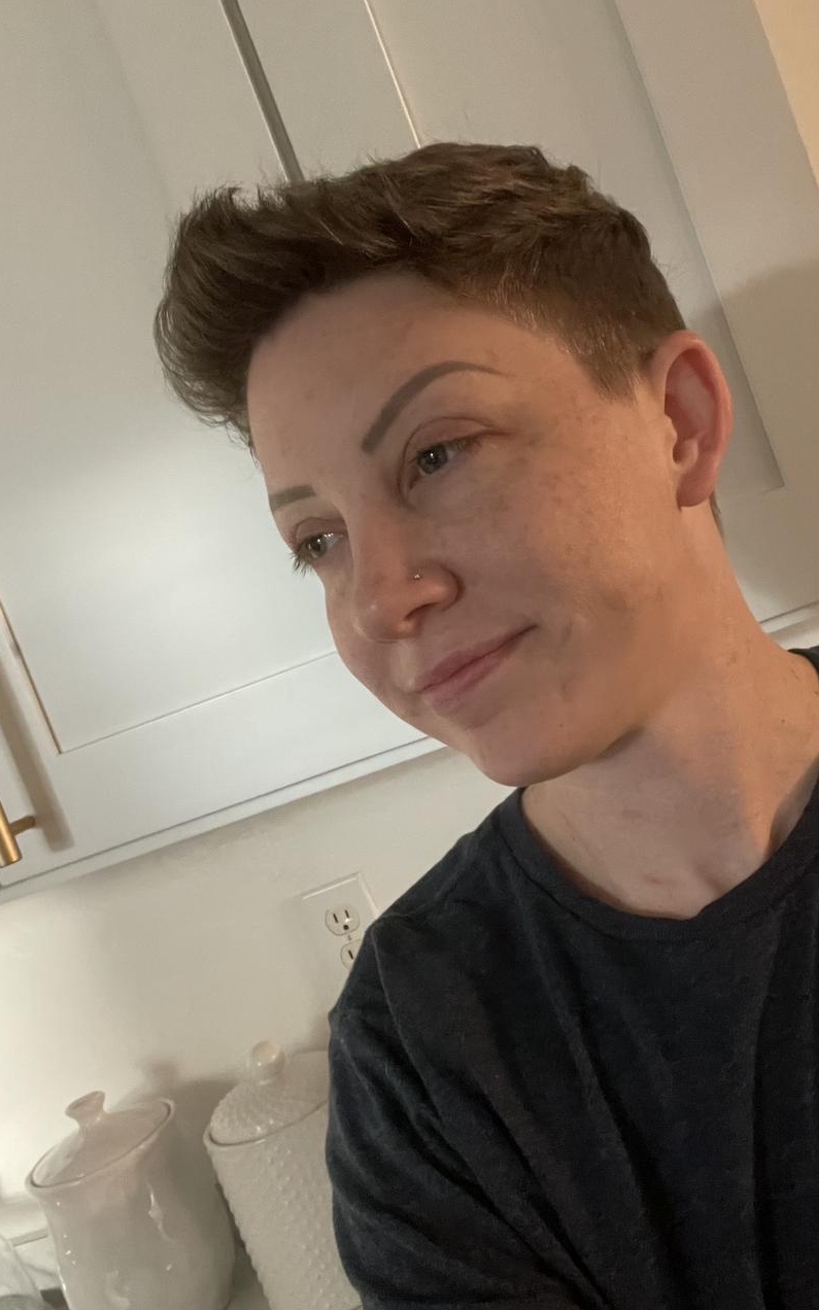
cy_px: 658
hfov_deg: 39.3
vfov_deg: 59.7
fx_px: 1143
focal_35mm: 32
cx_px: 482
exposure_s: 1/15
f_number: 2.2
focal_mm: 2.71
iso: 1250
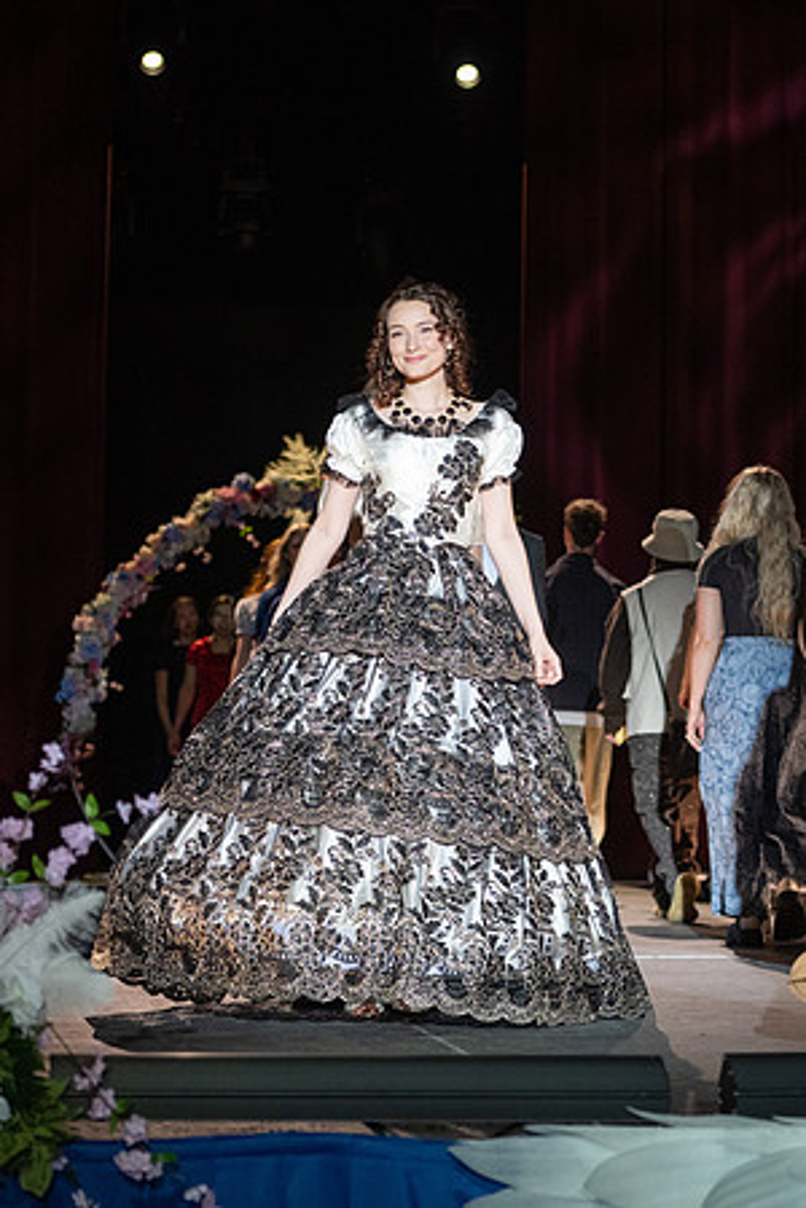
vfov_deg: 17.7
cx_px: 654
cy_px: 611
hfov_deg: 11.8
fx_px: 3886
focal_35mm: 116
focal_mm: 70
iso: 1000
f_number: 2.8
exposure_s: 1/1000
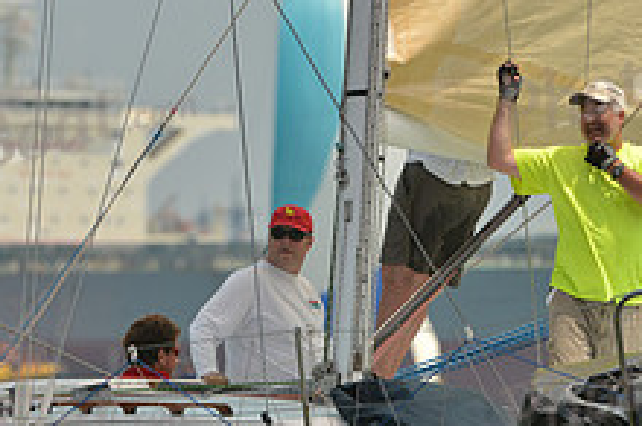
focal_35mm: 1004
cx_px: 350
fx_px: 17878
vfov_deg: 1.4
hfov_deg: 2.1
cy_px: 258
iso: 400
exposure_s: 1/1250
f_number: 7.1
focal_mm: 380
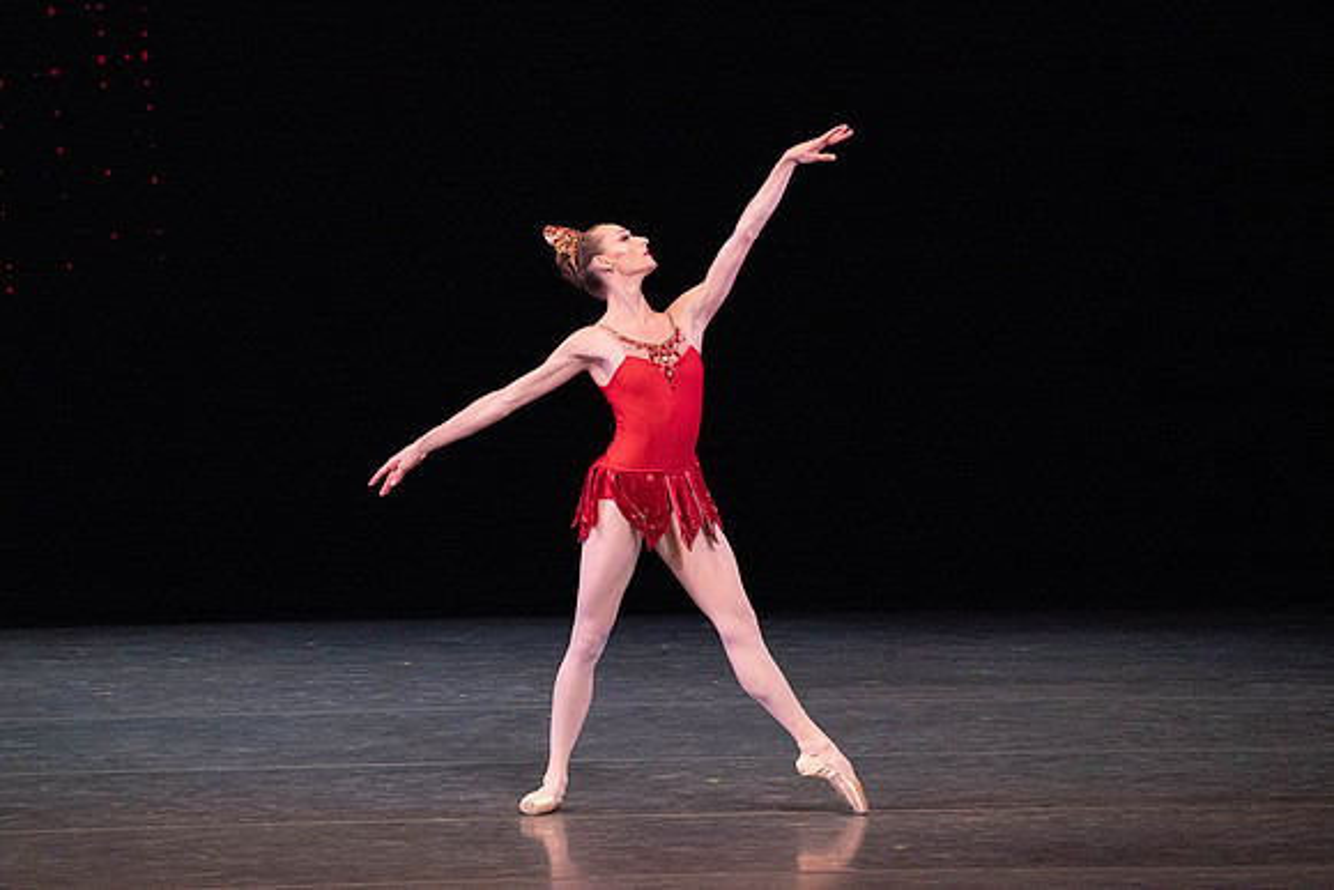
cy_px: 445
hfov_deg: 5.5
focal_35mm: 376
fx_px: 13935
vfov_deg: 3.7
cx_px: 667
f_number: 11
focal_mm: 376
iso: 16000
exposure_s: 1/500
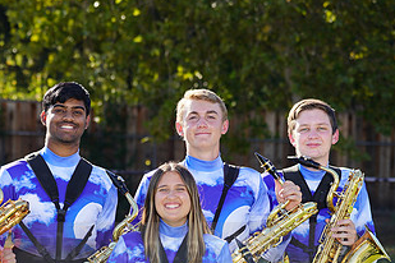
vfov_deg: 5.9
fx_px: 2534
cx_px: 120
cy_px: 239
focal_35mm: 231
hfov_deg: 8.9
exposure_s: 1/200
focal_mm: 123
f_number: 5.6
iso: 100
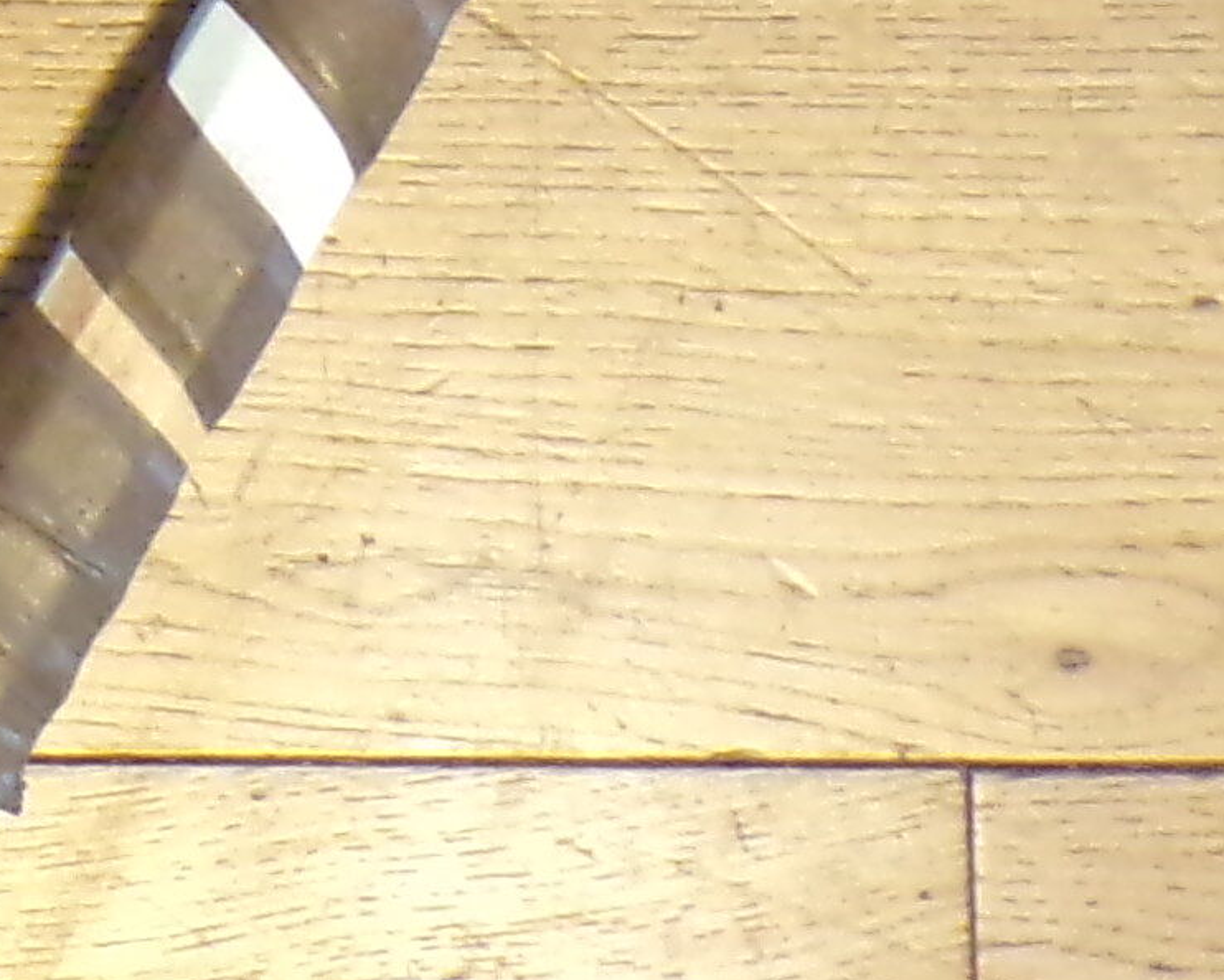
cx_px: -539
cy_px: -1308
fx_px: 7030
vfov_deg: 7.5
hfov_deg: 9.7
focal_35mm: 194
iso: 400
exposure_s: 1/17
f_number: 3.2
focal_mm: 5.8
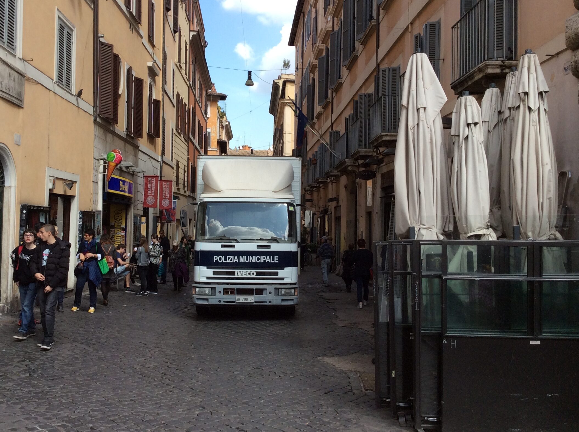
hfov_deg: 46.7
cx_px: 250
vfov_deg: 35.8
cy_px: 200
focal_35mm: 40
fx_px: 668
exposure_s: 1/673
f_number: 2.4
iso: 32
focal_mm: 3.3
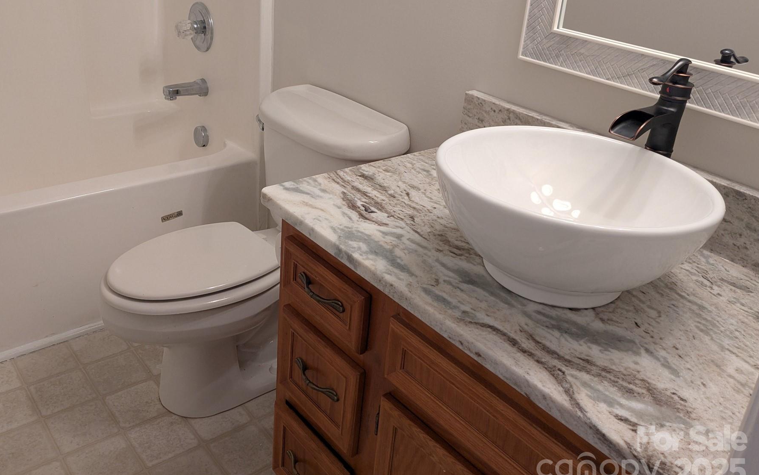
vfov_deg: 38.1
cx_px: 341
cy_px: 178
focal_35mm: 33
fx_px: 683
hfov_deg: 58.0
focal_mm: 4.38
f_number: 1.73
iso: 70
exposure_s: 1/40
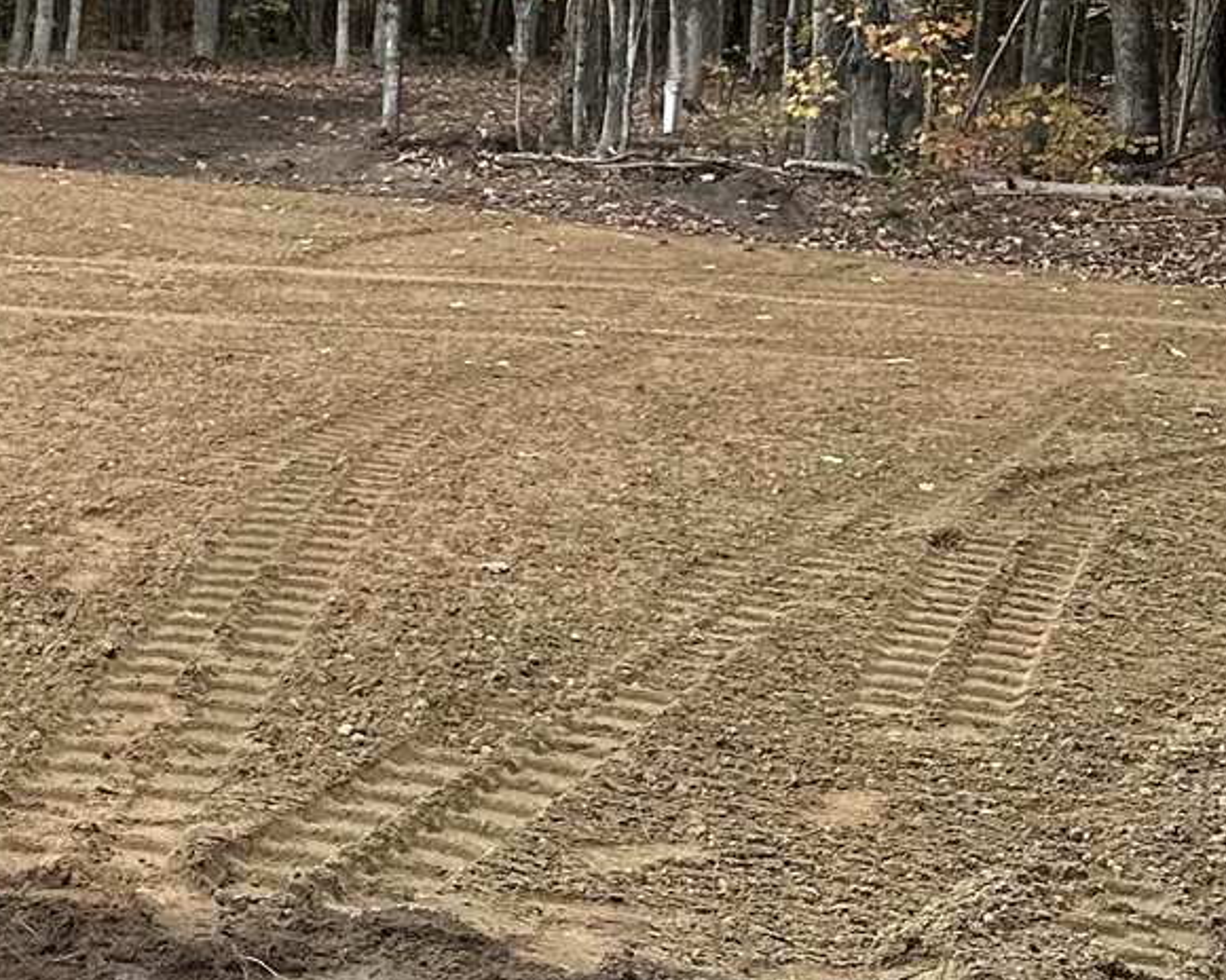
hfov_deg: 19.0
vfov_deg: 16.0
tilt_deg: +3.3
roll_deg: -2.2
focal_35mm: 93
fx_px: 3374
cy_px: -120
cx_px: -397
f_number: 1.78
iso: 80
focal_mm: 6.86
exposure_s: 1/672
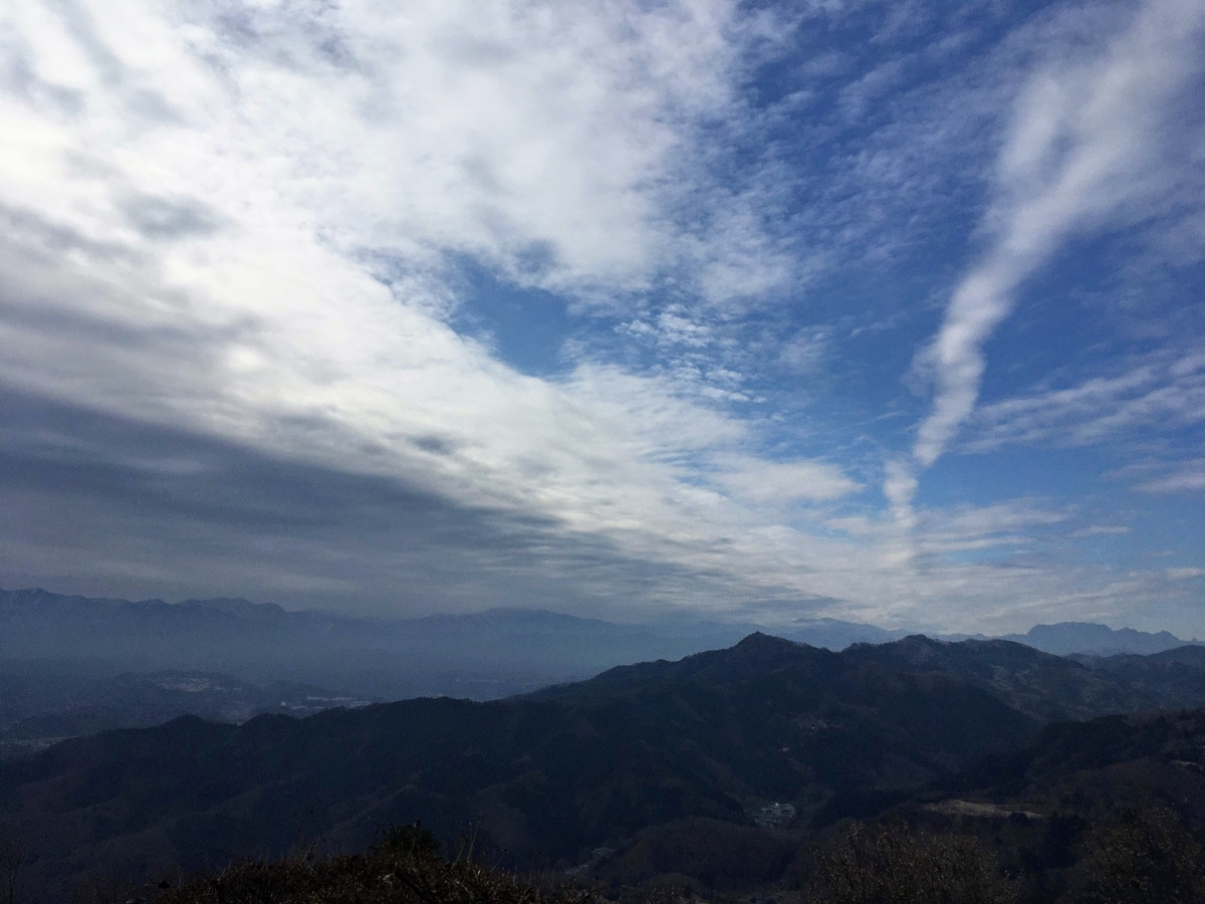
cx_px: 602
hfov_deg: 61.7
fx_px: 1010
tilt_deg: +12.2
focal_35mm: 29
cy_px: 452
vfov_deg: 48.2
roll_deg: -2.0
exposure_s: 1/5917
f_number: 2.2
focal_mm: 4.15
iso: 25
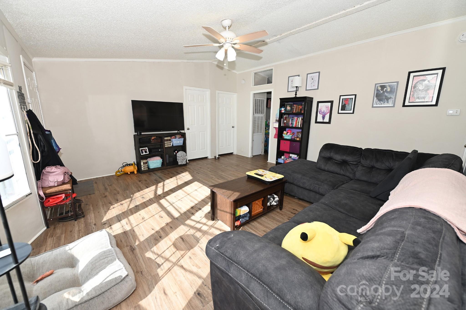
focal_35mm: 14
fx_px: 181
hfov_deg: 104.3
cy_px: 155
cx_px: 233
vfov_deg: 81.1
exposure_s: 1/60
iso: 220
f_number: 4
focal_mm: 14
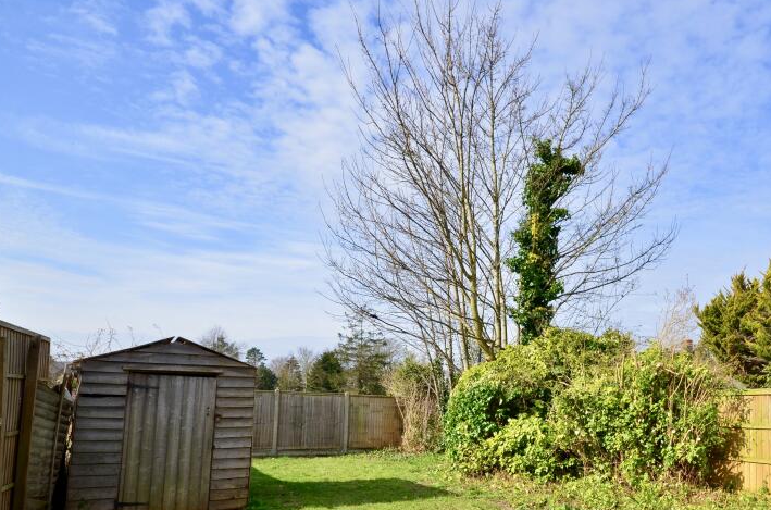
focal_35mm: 26
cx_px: 497
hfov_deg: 68.1
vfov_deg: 47.9
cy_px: 365
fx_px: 555
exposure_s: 1/320
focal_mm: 12
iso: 200
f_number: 10
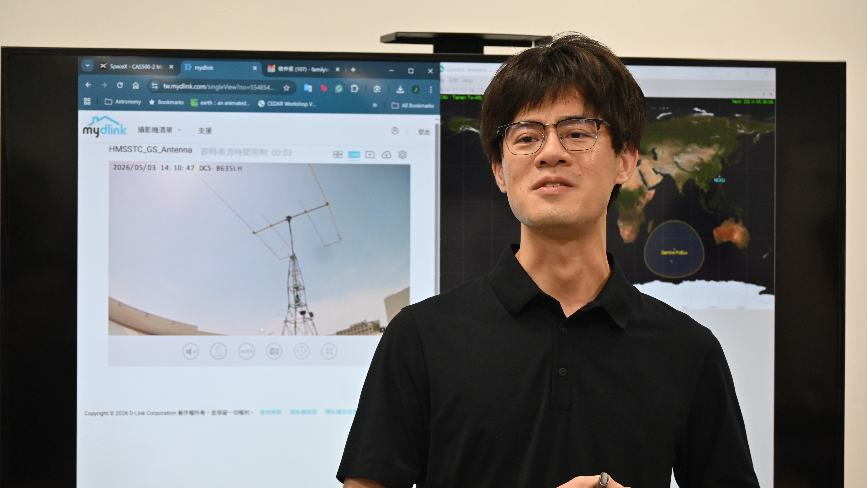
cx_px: 433
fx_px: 3805
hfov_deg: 13.0
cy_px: 272
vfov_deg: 7.3
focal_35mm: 166
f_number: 5
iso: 1400
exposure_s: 1/160
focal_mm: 105
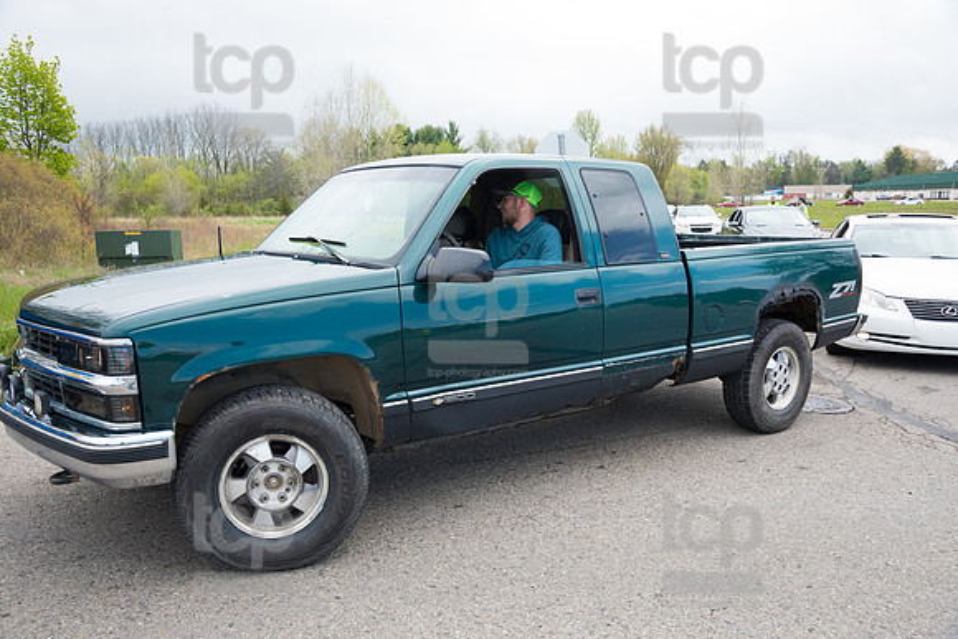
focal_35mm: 30
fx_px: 798
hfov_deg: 61.9
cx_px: 479
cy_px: 320
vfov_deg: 43.6
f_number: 7.1
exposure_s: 1/800
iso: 1250
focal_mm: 30
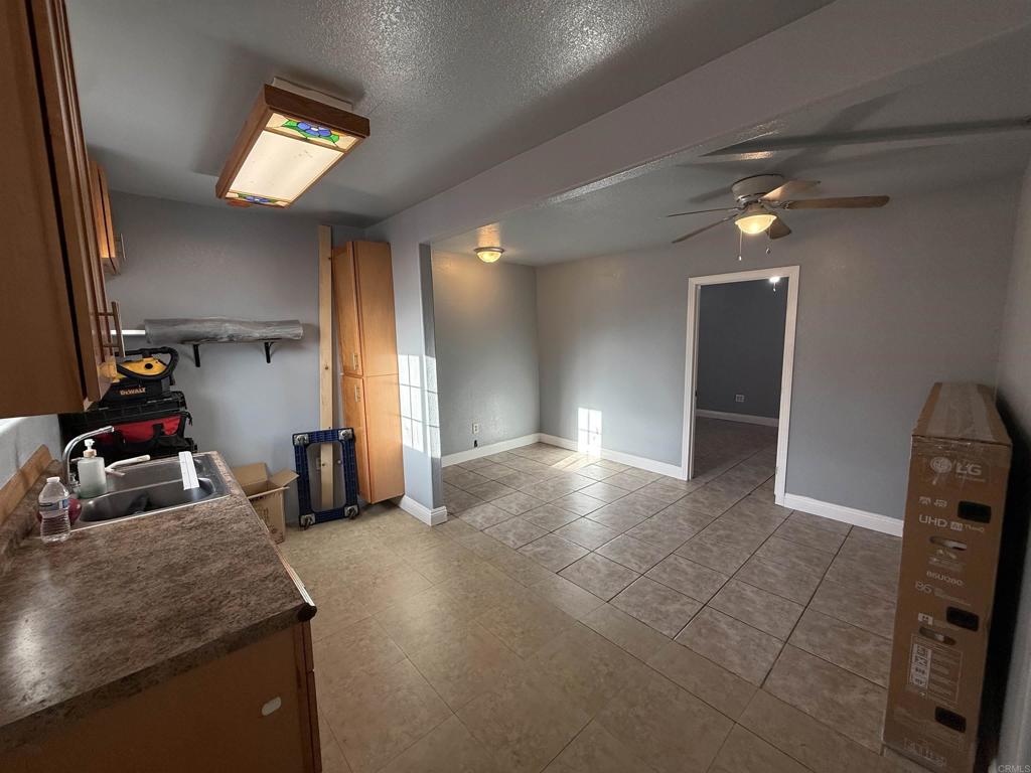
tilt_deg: -6.8
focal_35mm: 14
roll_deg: +0.9
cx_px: 516
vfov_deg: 85.7
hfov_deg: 102.1
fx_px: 417
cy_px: 386
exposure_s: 1/120
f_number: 2.2
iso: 125
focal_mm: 2.22
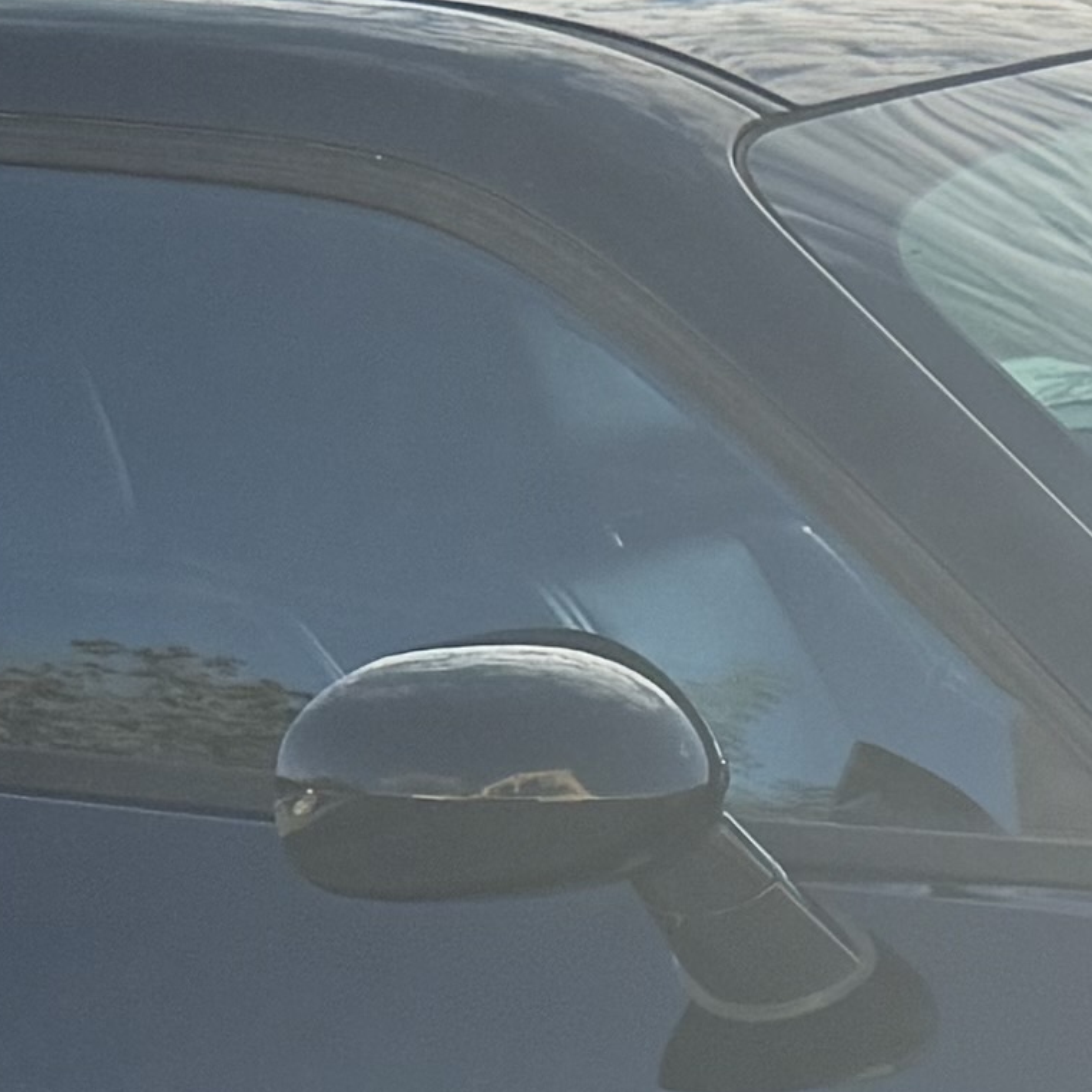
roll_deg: +0.5
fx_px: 5675
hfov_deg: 10.8
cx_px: 1253
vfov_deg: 10.6
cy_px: 1612
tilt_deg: -20.4
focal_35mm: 159
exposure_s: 1/2907
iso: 100
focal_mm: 6.76
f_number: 1.78
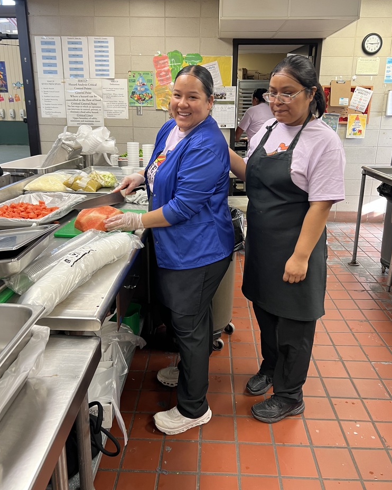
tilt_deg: -14.2
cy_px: 221
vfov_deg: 62.1
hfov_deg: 51.5
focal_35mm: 28
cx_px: 195
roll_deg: -0.8
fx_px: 406
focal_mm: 5.7
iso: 100
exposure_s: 1/60
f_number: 1.5
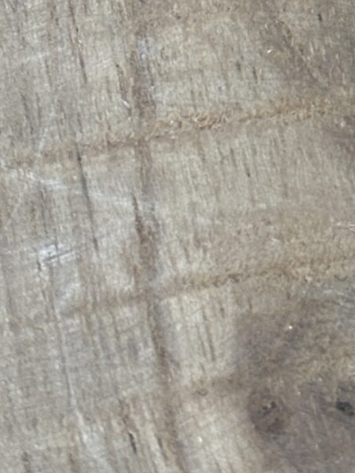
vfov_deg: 8.4
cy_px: -399
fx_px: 3089
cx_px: 615
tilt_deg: -66.8
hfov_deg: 6.4
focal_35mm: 226
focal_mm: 5.96
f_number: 1.6
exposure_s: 1/60
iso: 80
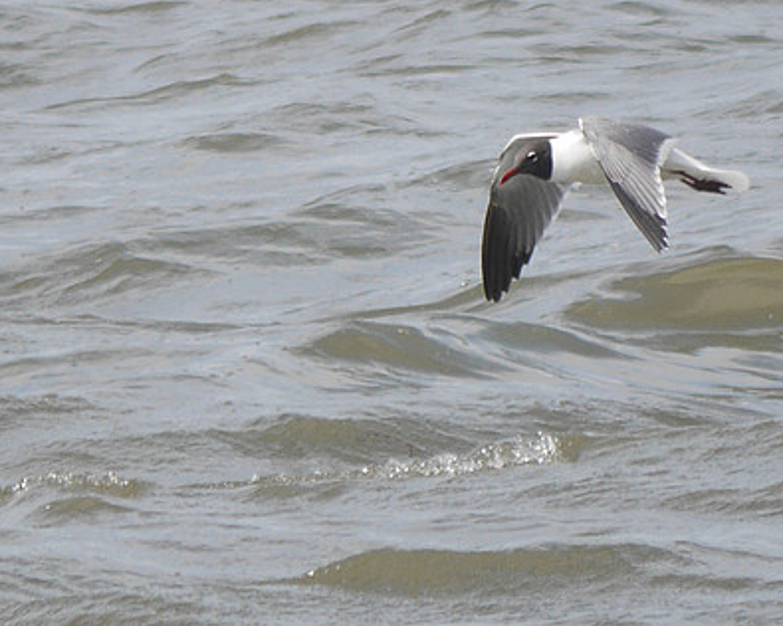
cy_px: 274
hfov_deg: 2.3
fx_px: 19929
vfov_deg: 1.8
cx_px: 381
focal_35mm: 860
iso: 200
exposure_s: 1/1000
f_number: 5.6
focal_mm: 300
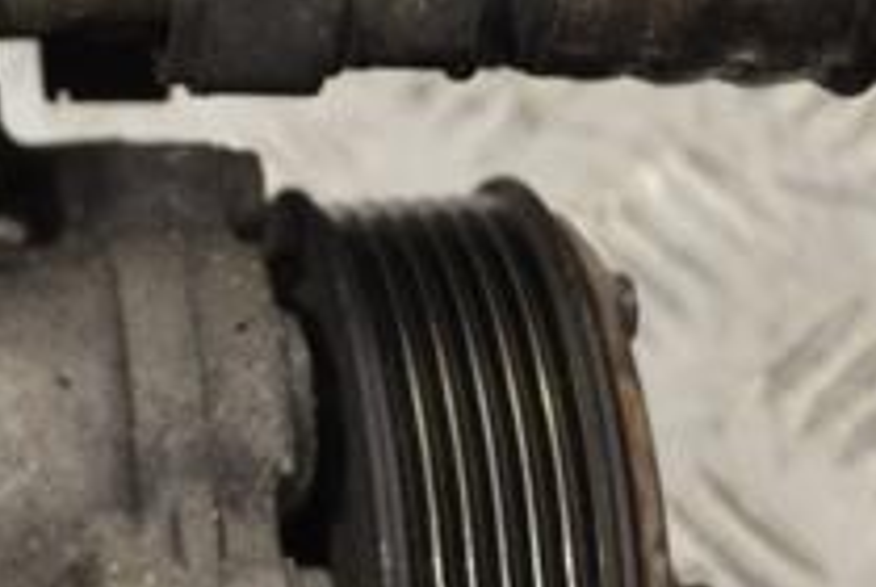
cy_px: 625
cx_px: -235
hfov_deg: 15.2
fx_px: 3143
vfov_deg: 10.5
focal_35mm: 129
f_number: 5
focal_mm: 30
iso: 400
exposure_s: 1/100
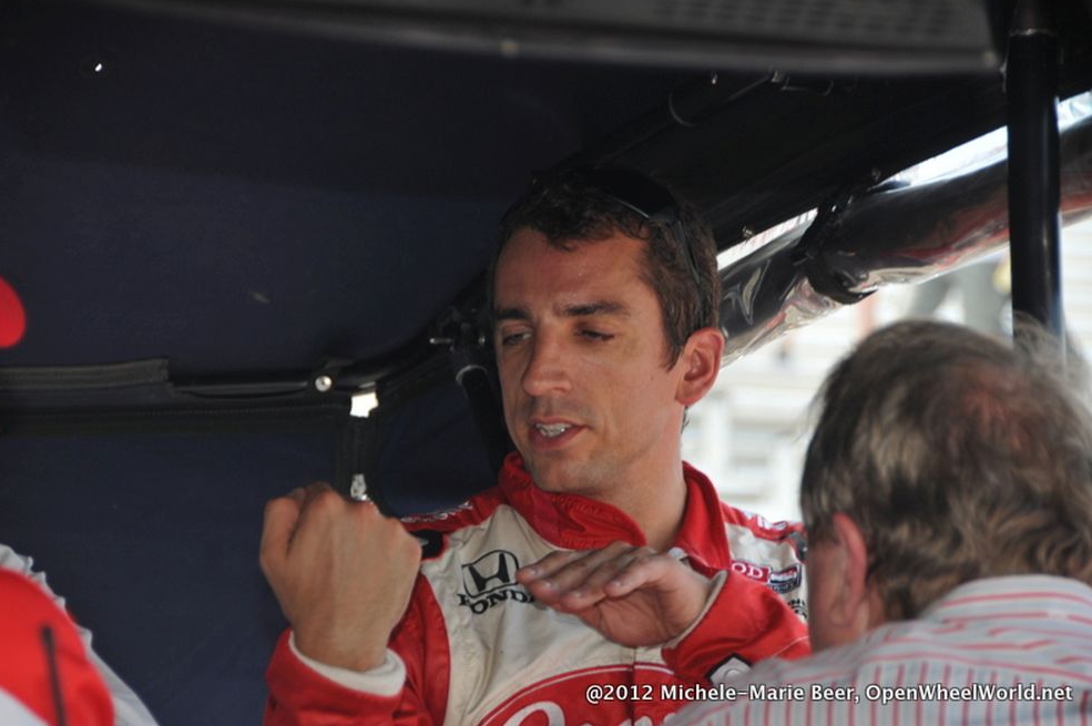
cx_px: 547
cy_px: 359
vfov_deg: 6.9
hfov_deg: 10.4
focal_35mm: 198
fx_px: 6001
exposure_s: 1/250
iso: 250
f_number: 5.6
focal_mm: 130
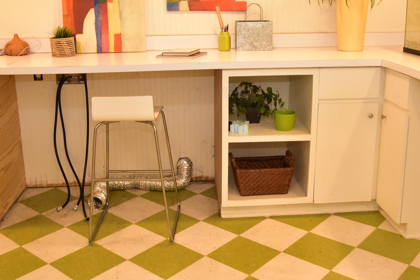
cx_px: 220
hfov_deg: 48.4
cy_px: 99
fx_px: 467
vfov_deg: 33.2
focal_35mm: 40
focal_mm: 18
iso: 4000
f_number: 5.6
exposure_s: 1/125
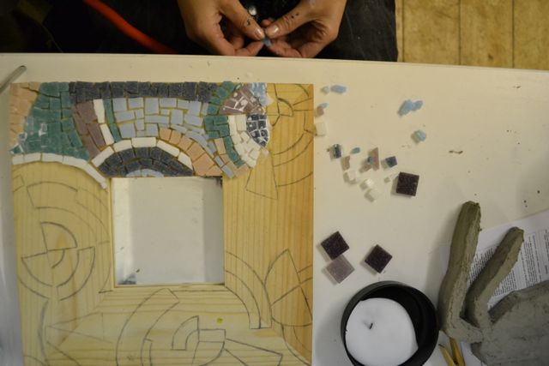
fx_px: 412
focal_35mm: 27
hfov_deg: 67.4
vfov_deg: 48.0
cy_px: 183
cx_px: 274
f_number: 3.5
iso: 2200
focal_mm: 18
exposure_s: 1/200
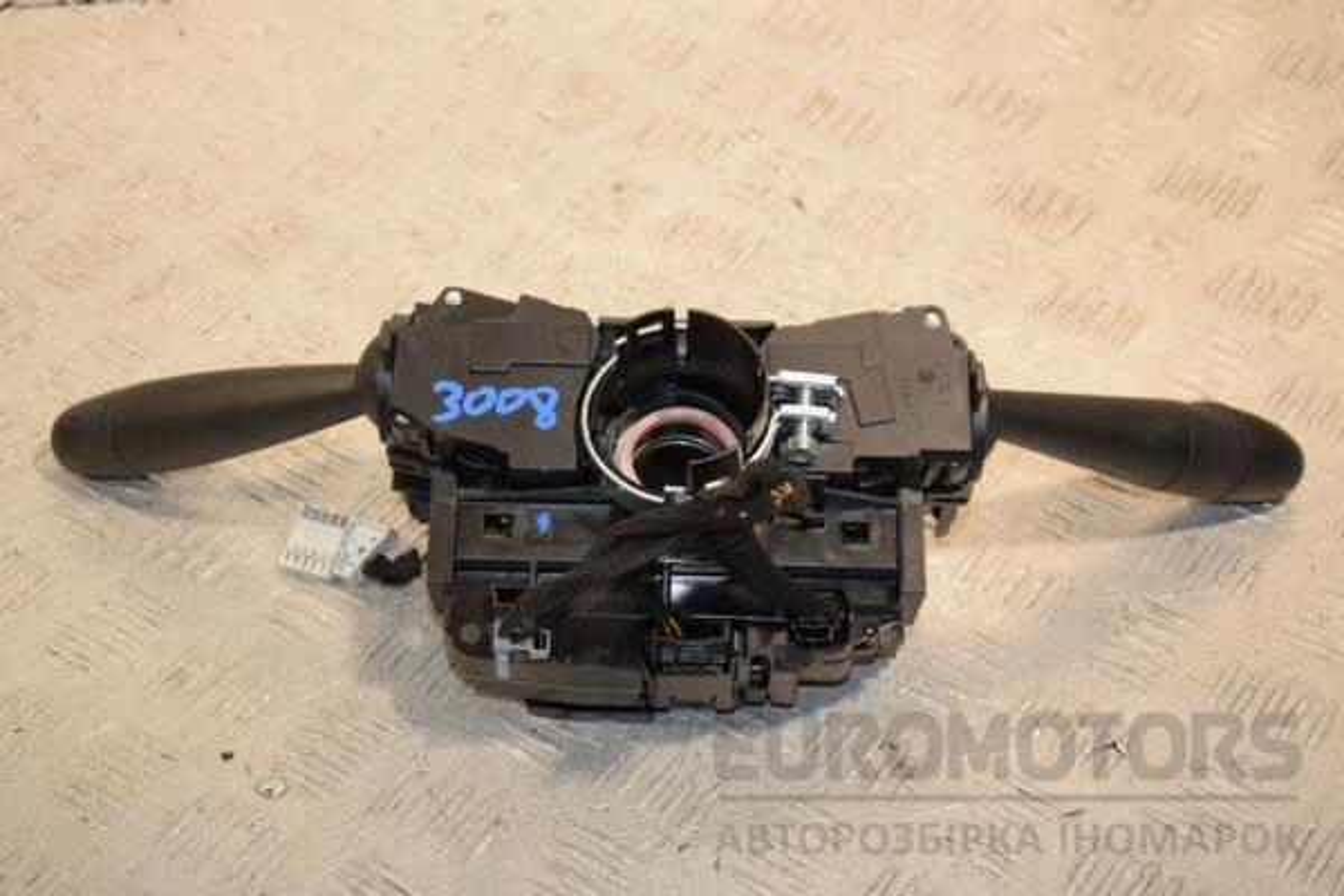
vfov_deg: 18.2
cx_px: 672
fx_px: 2800
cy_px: 448
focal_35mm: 75
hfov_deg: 27.0
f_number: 6.3
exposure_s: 1/200
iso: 800
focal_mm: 50
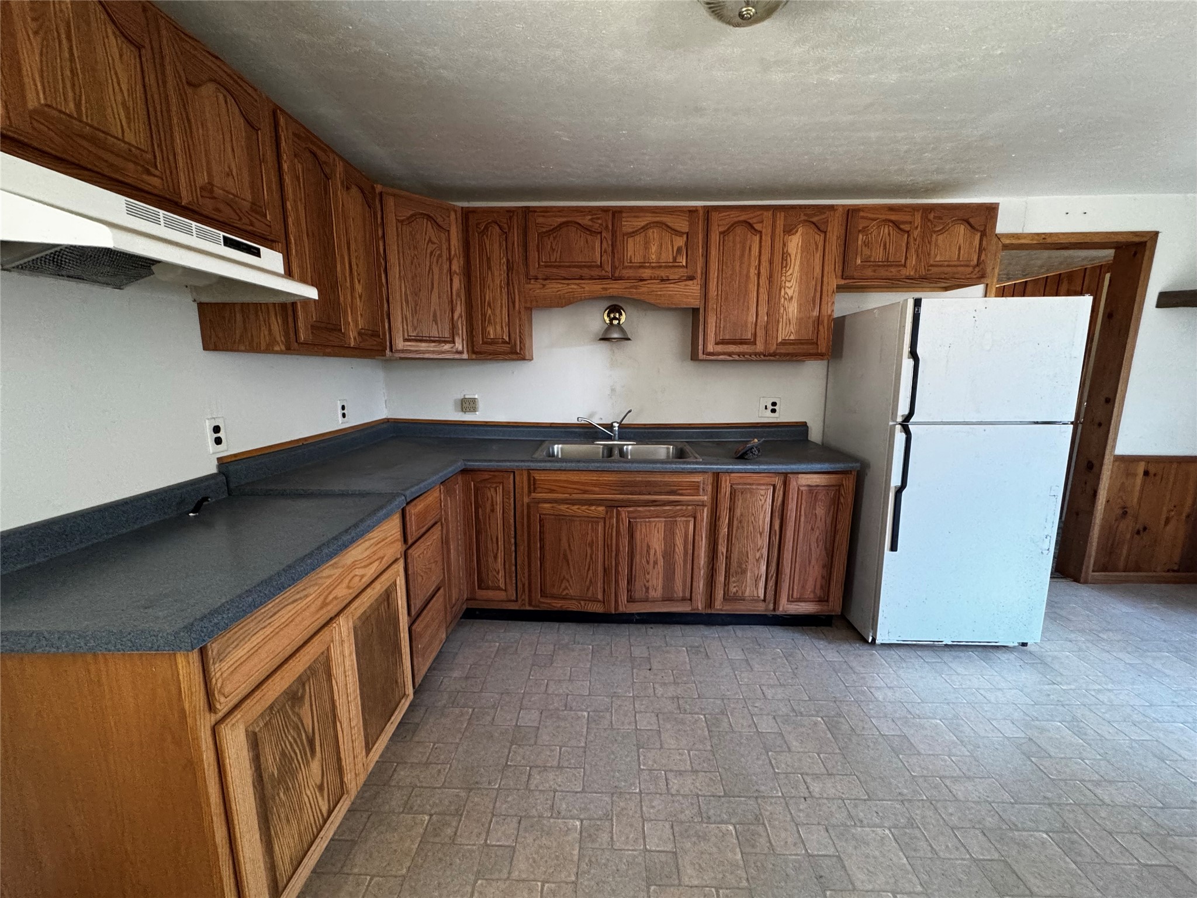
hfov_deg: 102.1
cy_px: 449
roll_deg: -0.4
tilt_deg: -11.2
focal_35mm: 14
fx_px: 484
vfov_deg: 85.7
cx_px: 598
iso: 500
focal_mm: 2.22
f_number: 2.2
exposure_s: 1/60
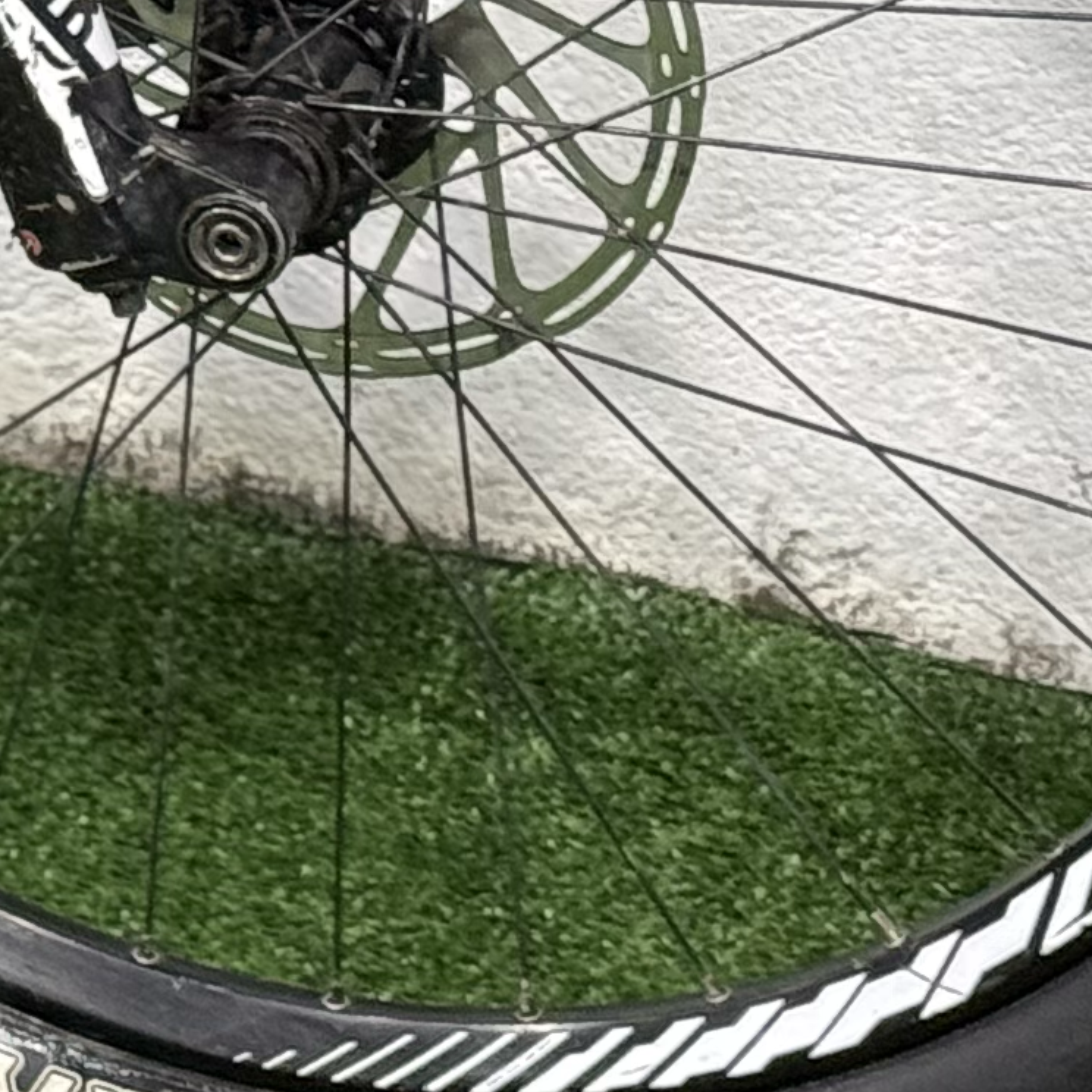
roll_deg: -2.7
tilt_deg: -20.4
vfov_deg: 7.4
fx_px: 8209
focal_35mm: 230
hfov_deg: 7.2
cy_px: -892
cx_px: -1412
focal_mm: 6.76
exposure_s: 1/60
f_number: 1.78
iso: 200
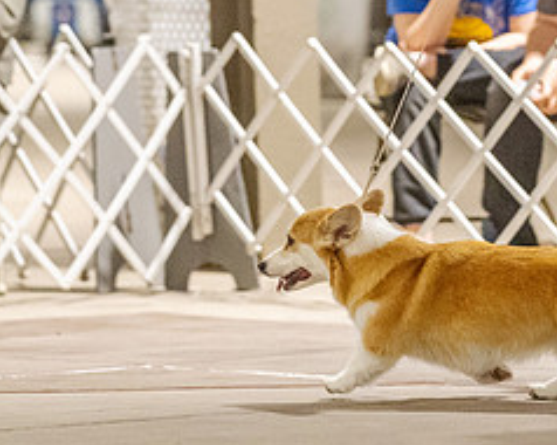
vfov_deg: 3.8
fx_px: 6753
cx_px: 342
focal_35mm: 410
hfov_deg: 4.7
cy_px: 35
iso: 6400
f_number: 3.2
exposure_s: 1/400
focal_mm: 154
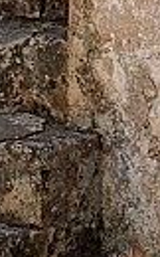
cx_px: -269
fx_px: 5076
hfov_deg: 1.8
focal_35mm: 726
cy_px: -666
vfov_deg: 2.8
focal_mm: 62
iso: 2000
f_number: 13
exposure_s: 1/640
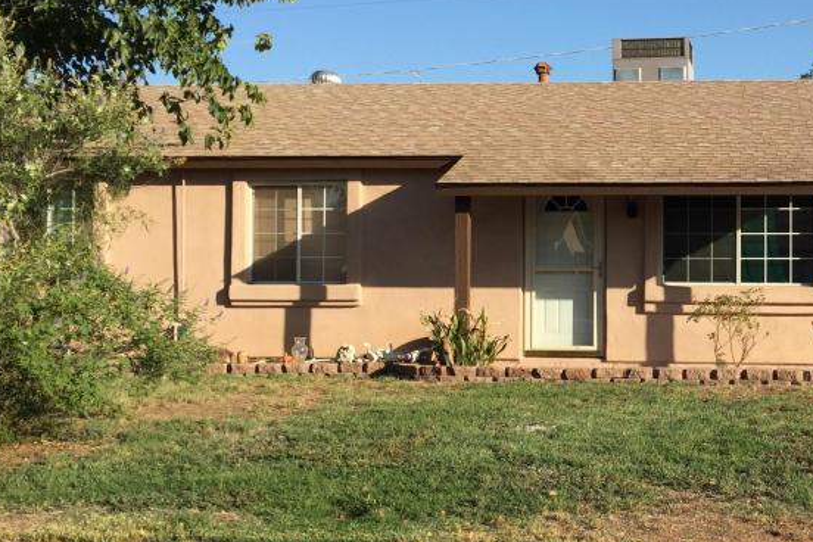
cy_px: 250
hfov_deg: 34.4
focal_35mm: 56
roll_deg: +0.0
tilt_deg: +0.0
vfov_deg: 24.2
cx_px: 667
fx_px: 1265
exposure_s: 1/1522
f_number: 2.2
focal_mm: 4.15
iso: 32
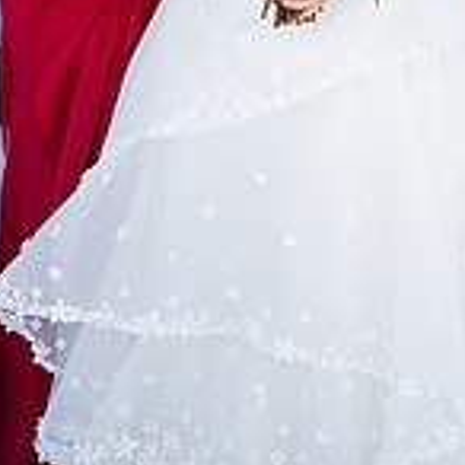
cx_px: 213
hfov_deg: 13.3
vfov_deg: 12.9
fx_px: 1991
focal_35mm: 131
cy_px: -134
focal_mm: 50
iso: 160
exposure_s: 1/4000
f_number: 1.4
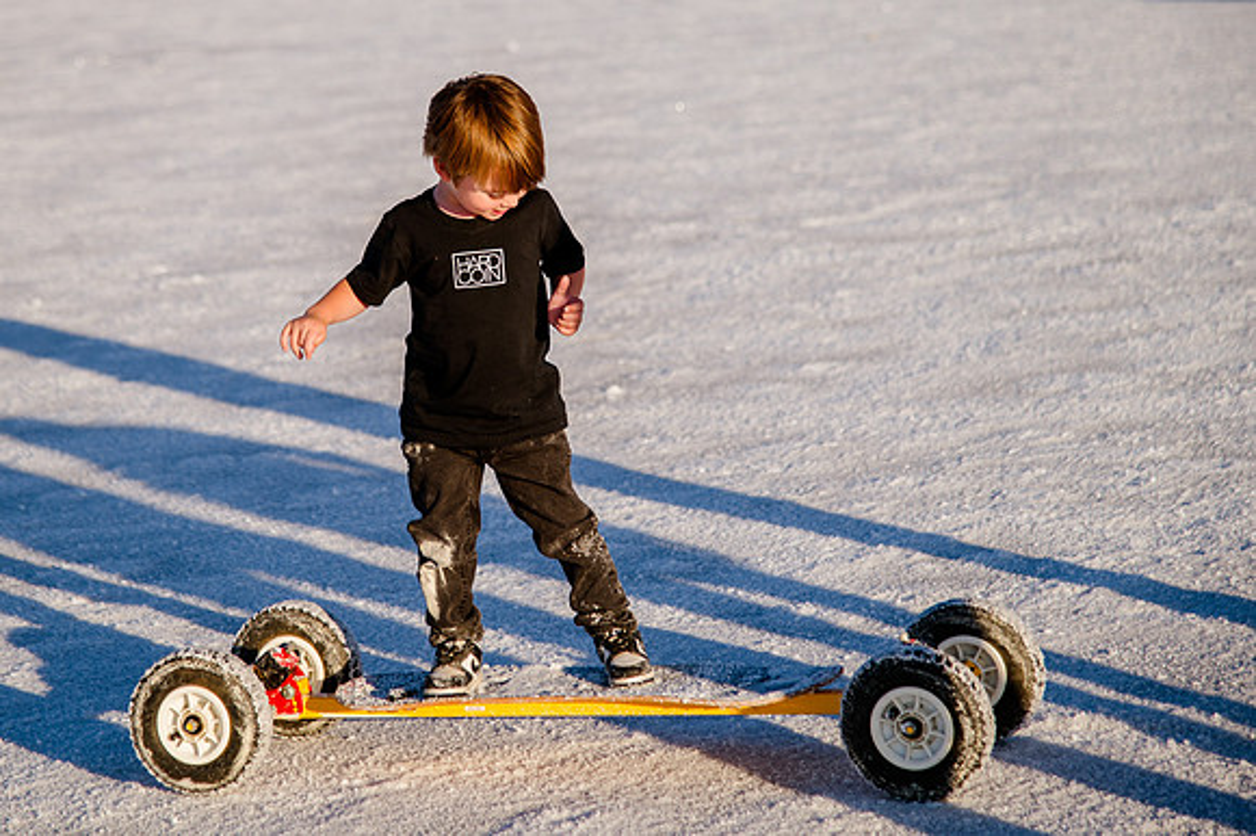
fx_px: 4530
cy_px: 269
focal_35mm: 130
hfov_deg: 15.8
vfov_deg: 10.5
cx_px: 516
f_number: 4
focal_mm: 95
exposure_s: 1/1600
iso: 200
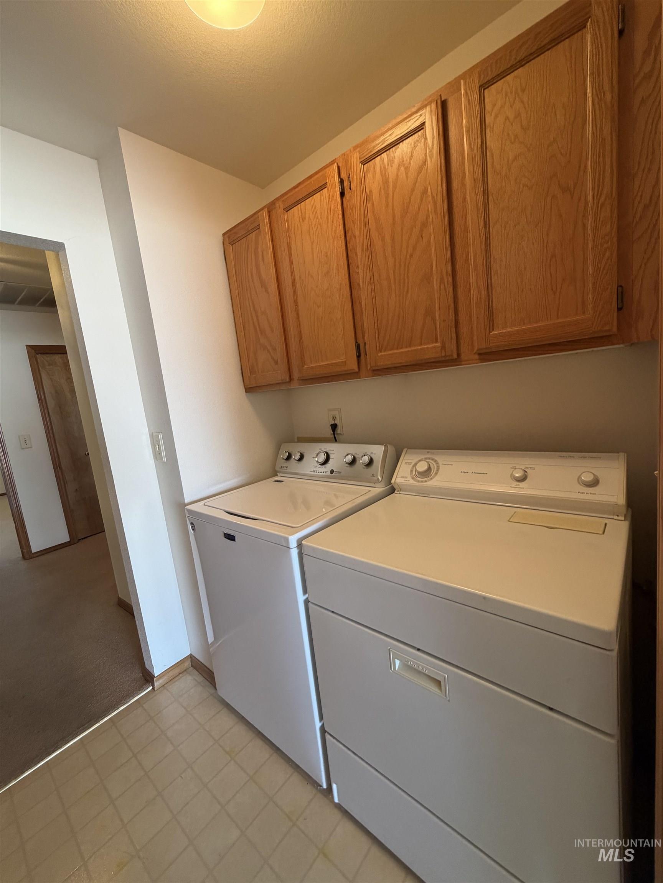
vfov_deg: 102.1
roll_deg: +7.2
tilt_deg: -7.1
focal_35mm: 14
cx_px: 332
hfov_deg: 85.7
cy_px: 442
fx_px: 358
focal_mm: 2.22
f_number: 2.2
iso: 320
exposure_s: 1/120
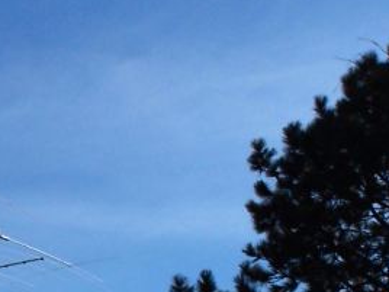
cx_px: -36
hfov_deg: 11.1
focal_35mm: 176
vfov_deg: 8.3
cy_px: 356
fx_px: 1978
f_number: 6.3
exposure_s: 1/750
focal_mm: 9.8
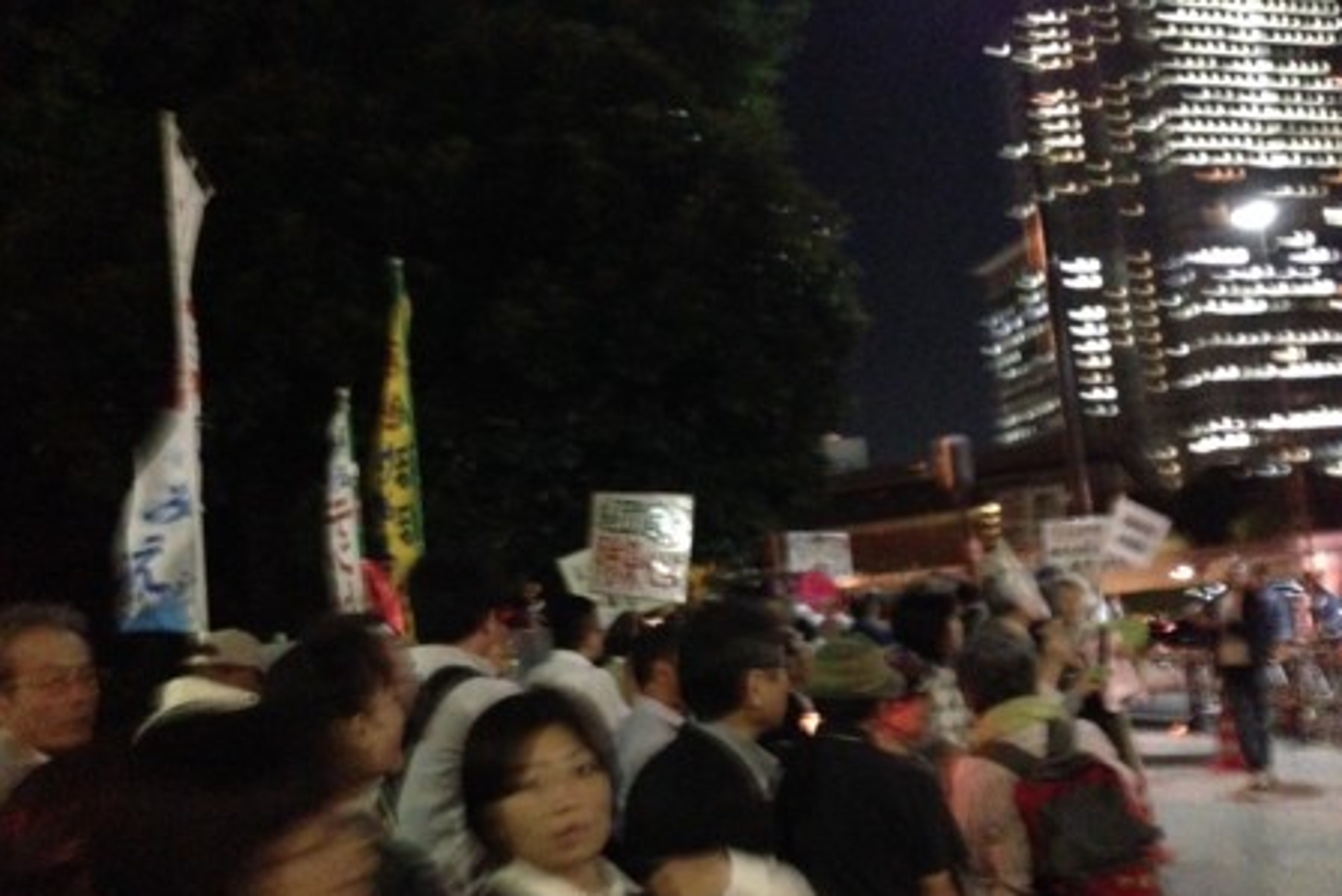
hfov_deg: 29.2
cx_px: 671
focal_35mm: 69
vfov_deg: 19.7
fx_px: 2573
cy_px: 503
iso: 2000
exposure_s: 1/15
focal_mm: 4.12
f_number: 2.4
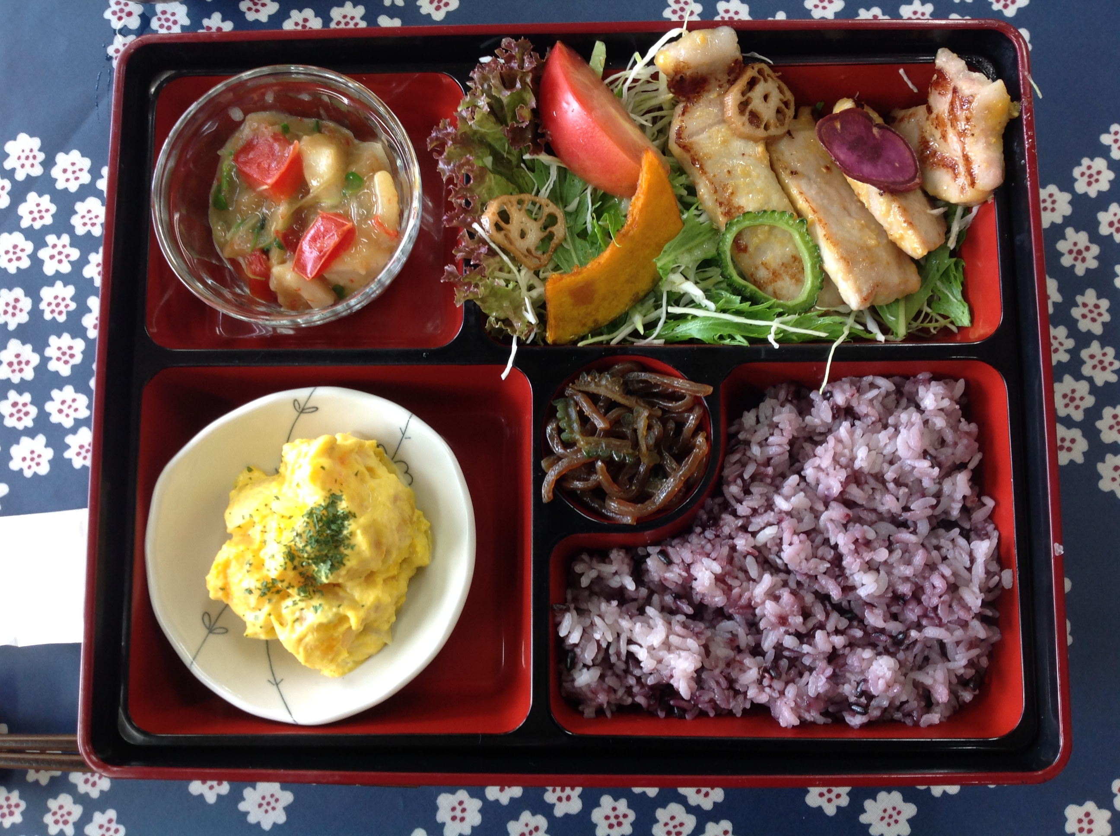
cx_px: 560
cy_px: 418
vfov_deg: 40.6
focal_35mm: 35
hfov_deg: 52.7
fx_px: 1131
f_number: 2.4
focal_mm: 4.28
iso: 64
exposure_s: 1/30
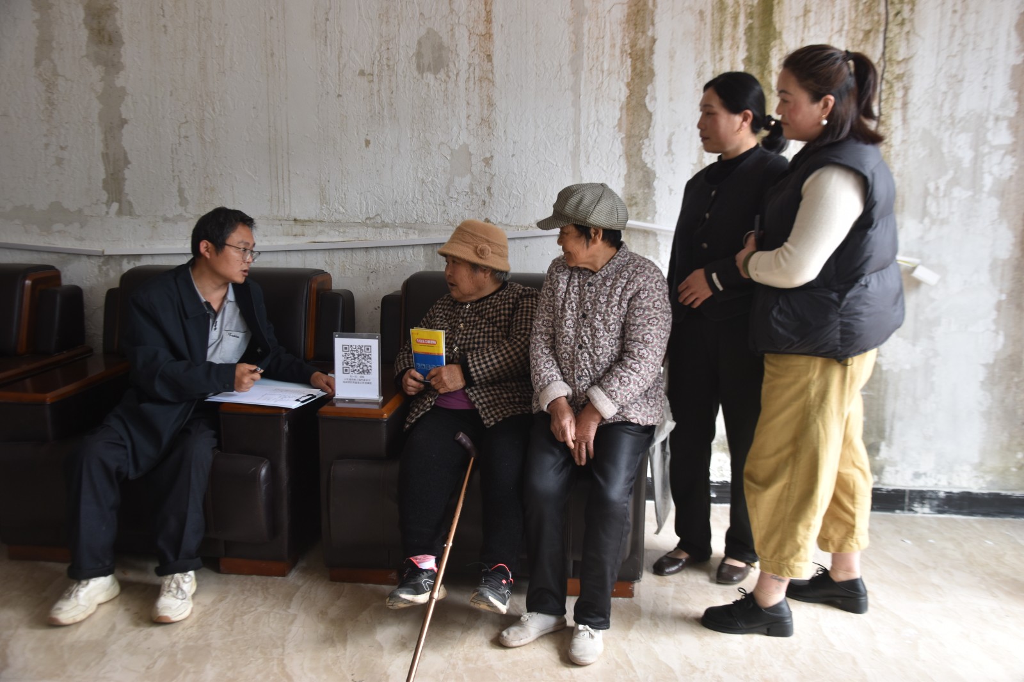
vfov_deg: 36.9
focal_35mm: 36
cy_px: 341
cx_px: 512
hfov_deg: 53.1
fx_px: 1024
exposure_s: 1/60
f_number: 4
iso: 125
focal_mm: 24
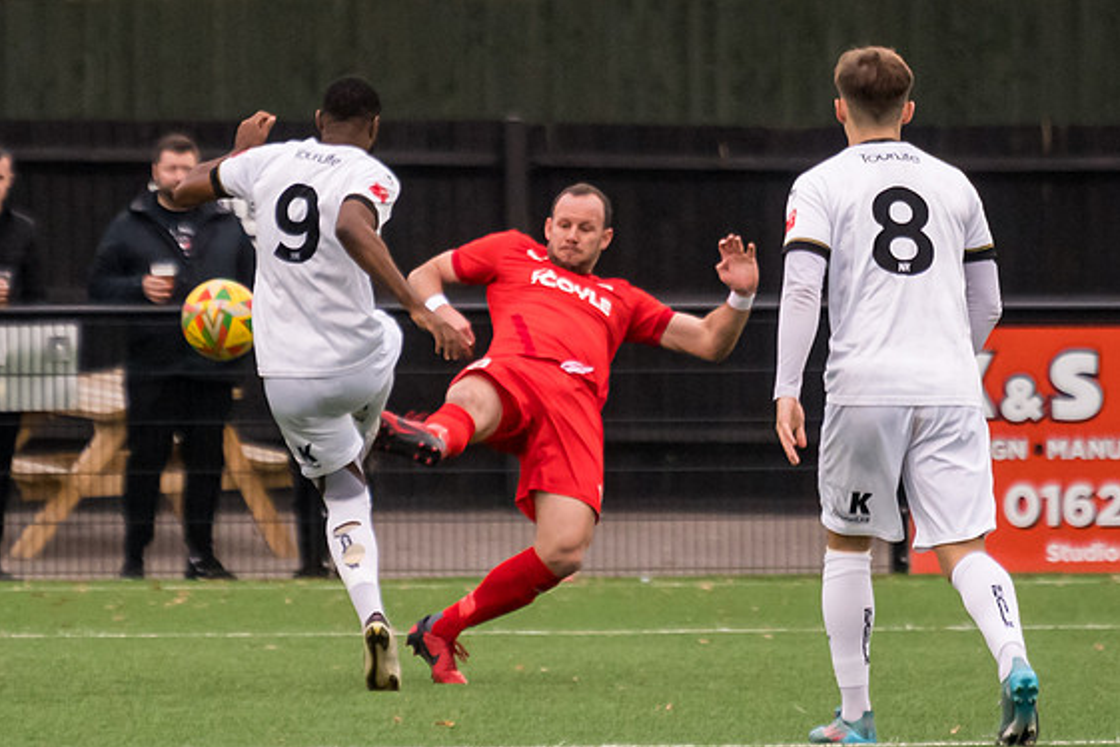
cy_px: 251
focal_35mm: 884
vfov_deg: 1.6
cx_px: 378
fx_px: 27500
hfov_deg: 2.3
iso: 2000
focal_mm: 280
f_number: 4
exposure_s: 1/1000
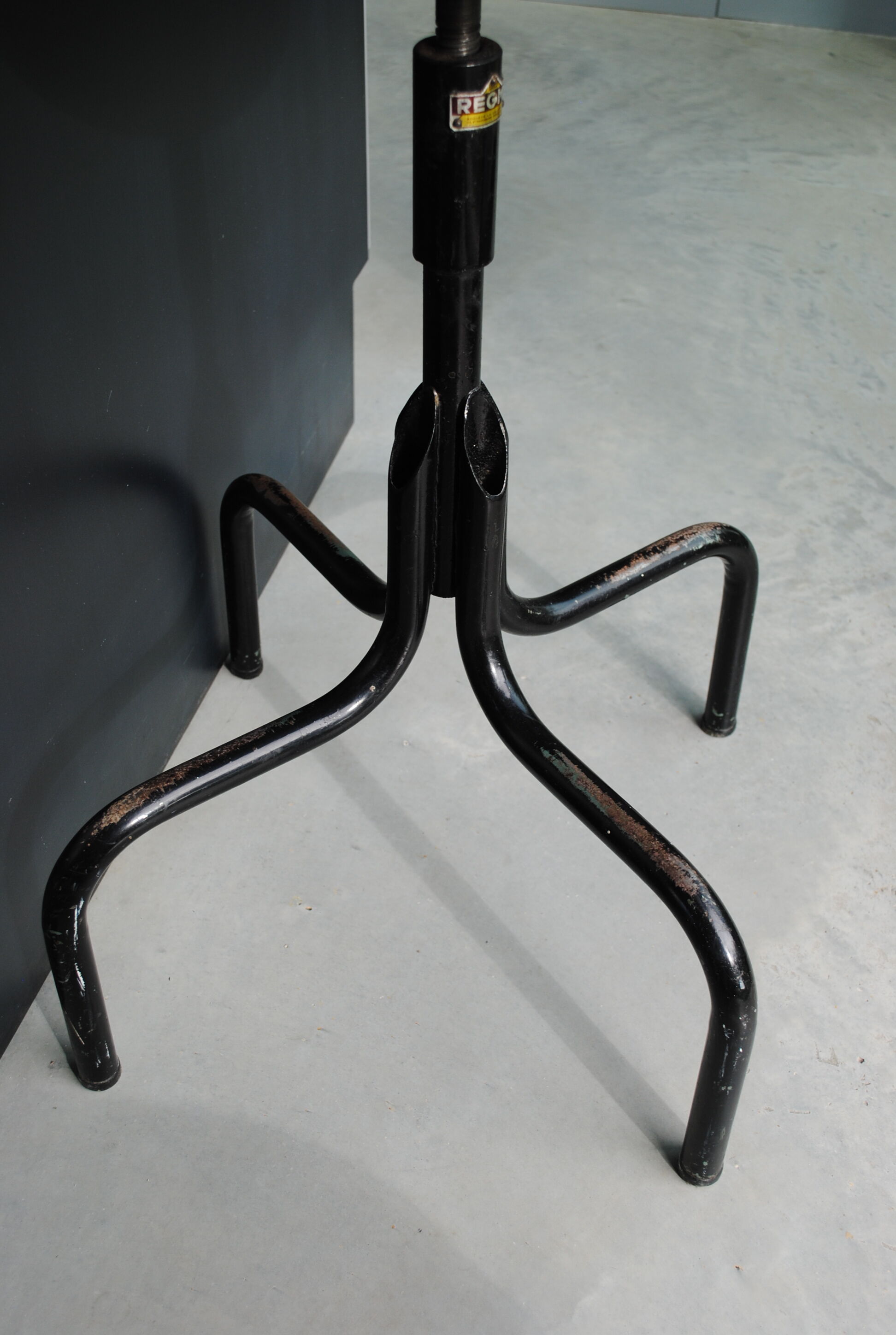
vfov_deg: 49.5
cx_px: 448
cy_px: 668
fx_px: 1449
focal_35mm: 39
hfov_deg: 34.4
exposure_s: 1/125
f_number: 5.6
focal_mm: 26
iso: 160
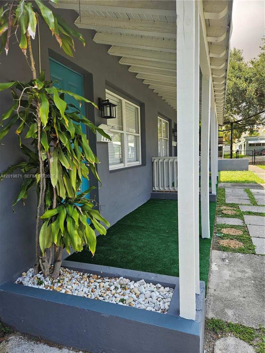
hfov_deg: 58.9
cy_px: 176
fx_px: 235
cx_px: 132
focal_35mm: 23
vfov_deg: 73.9
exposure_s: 1/333
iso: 25
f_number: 1.8
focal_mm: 5.4
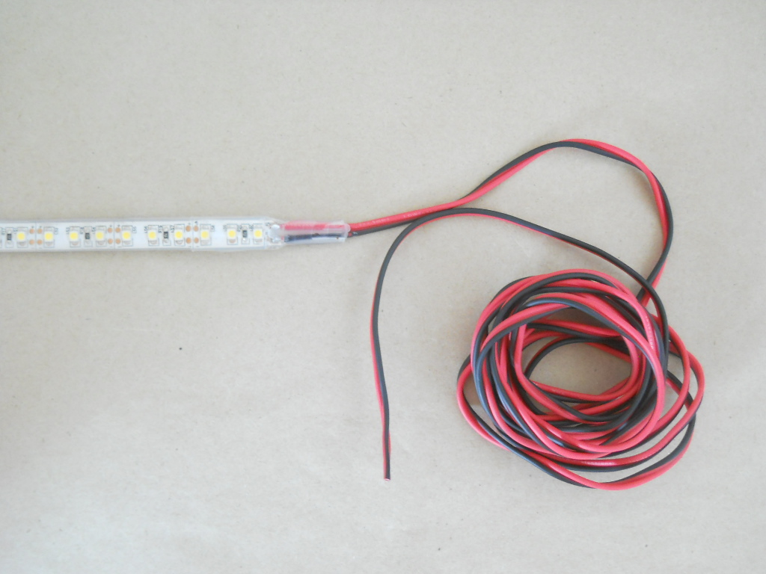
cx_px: 383
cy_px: 287
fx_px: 907
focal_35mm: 41
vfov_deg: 35.1
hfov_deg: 45.8
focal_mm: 6.72
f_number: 3.1
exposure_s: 1/10
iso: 400
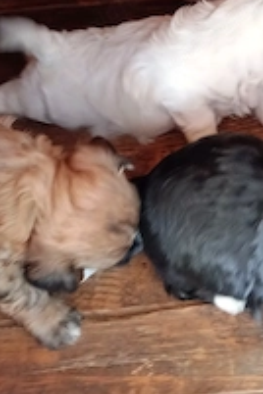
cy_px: 53
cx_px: 183
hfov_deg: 24.0
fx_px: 614
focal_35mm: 56
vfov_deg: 34.0
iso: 1642
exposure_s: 1/30
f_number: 1.9
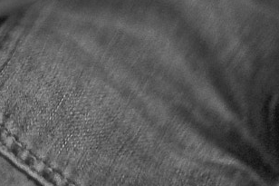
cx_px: -99
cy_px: -196
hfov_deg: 6.1
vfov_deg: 4.1
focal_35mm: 333
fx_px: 2579
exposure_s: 1/50
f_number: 0.9
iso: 1600
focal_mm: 50
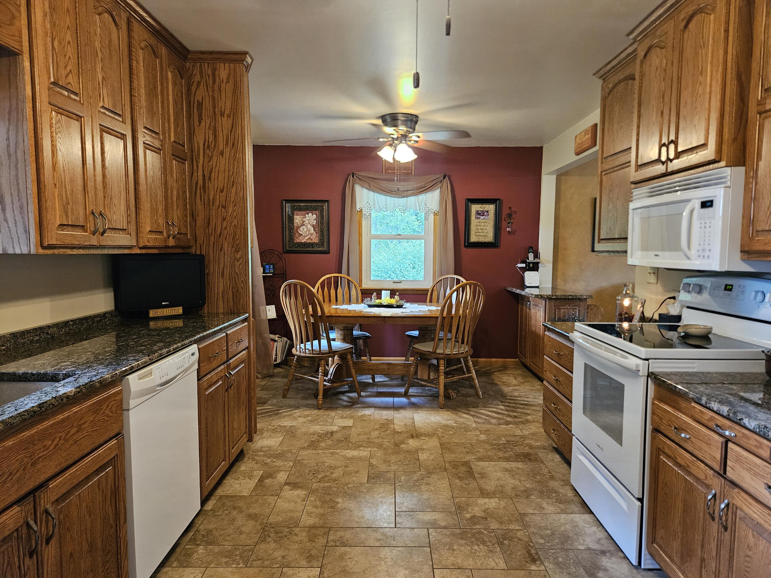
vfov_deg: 58.9
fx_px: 512
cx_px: 386
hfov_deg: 73.9
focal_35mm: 23
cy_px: 289
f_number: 1.8
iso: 1000
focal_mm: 5.4
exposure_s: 1/120
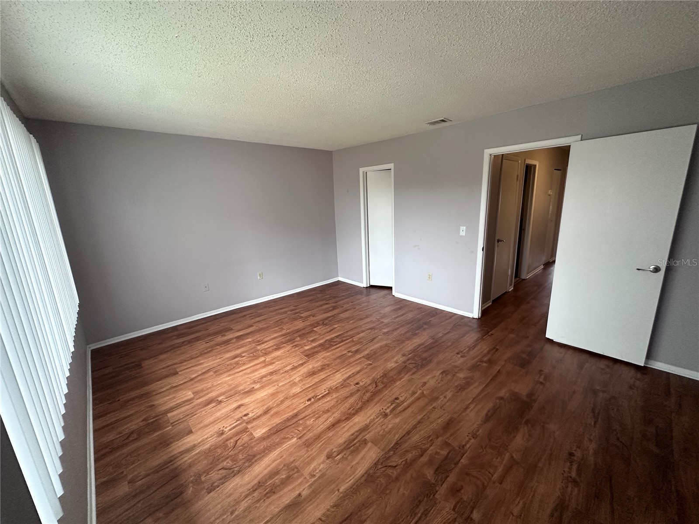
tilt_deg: -13.3
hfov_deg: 102.1
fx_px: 283
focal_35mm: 14
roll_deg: +2.0
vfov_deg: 85.7
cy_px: 262
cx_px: 350
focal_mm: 2.22
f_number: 2.2
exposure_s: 1/120
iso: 320
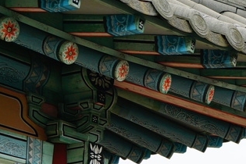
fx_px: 861
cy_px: 311
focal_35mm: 126
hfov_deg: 14.1
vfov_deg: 10.2
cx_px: 462
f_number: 6.3
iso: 200
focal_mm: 31
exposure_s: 1/80
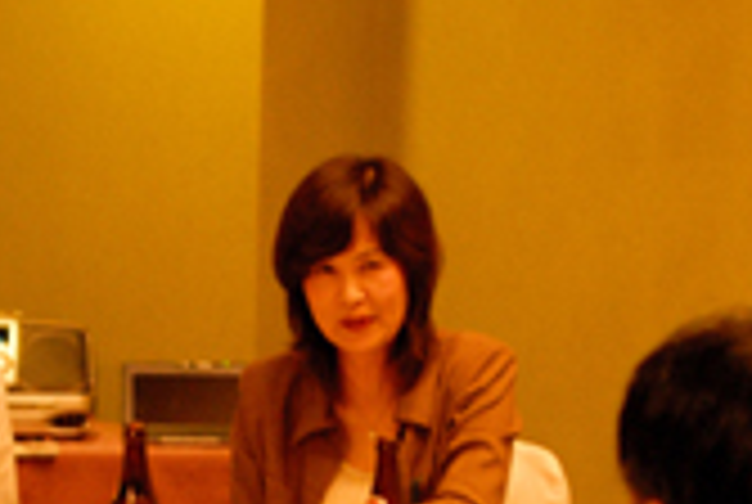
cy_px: 623
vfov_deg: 8.5
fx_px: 3369
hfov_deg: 12.7
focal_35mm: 161
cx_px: 261
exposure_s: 1/80
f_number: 2
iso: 800
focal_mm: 28
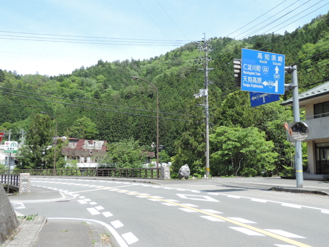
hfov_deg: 55.4
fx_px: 314
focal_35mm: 33
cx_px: 164
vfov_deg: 42.9
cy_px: 124
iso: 80
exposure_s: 1/400
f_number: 3.2
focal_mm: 5.8
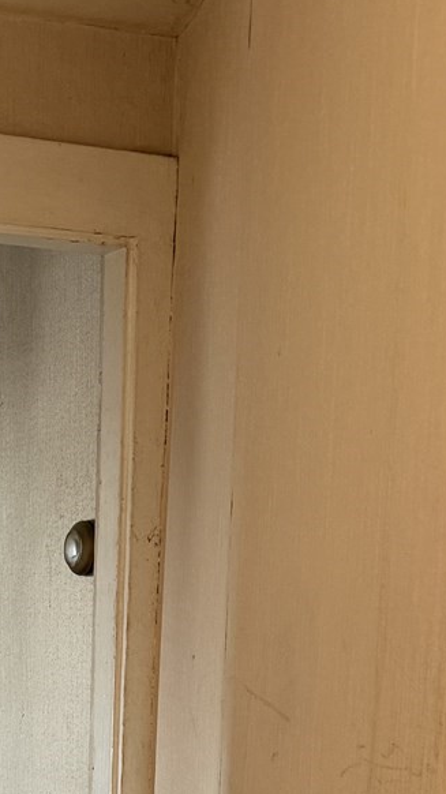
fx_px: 1452
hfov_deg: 16.8
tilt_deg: -13.4
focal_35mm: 69
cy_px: 932
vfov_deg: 27.3
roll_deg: +0.2
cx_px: -70
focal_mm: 6.76
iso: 250
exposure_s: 1/60
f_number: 1.78
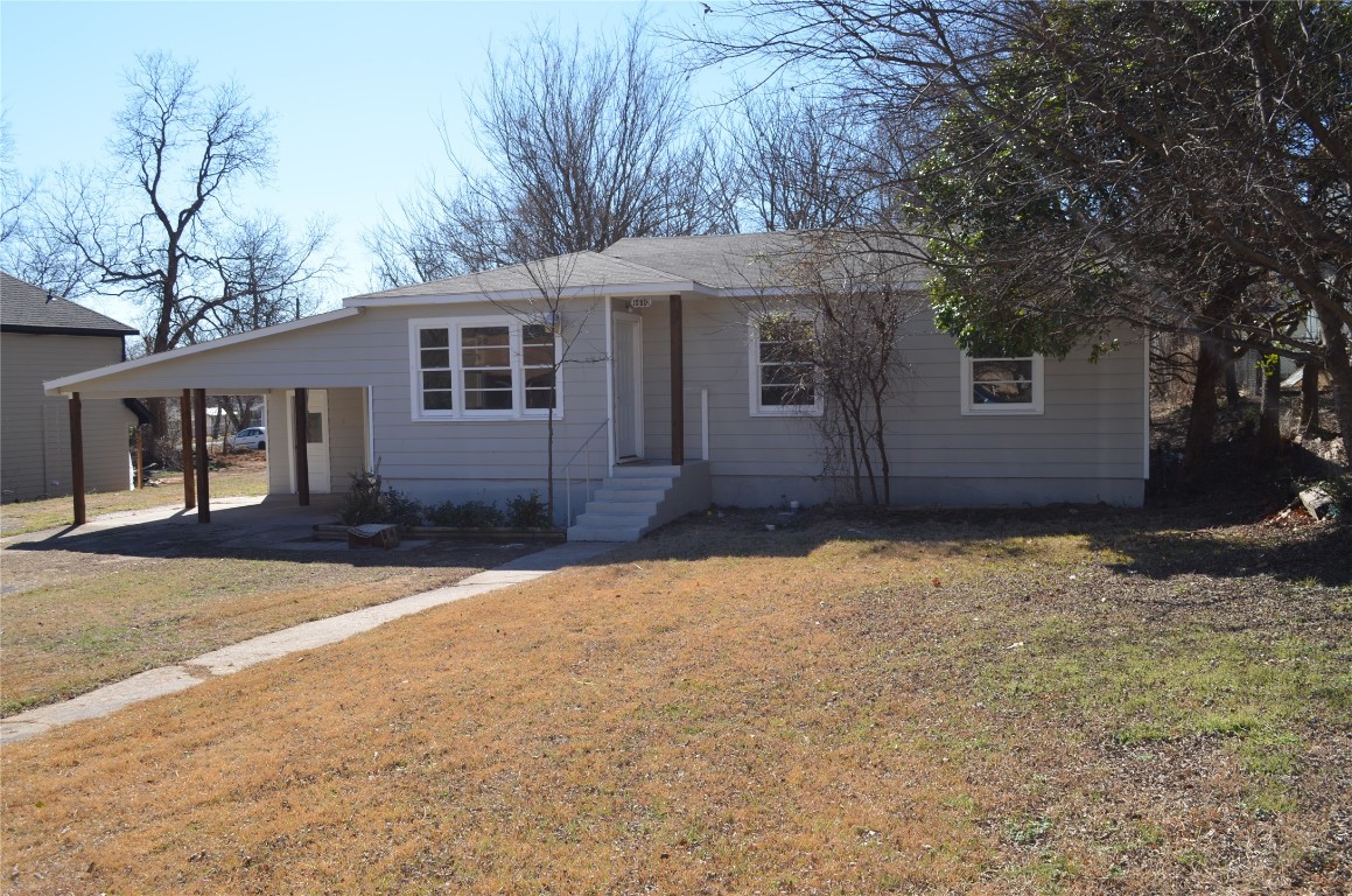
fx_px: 1237
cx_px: 676
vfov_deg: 39.8
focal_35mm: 33
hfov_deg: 57.3
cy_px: 448
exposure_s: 1/200
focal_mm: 22
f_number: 8
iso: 100
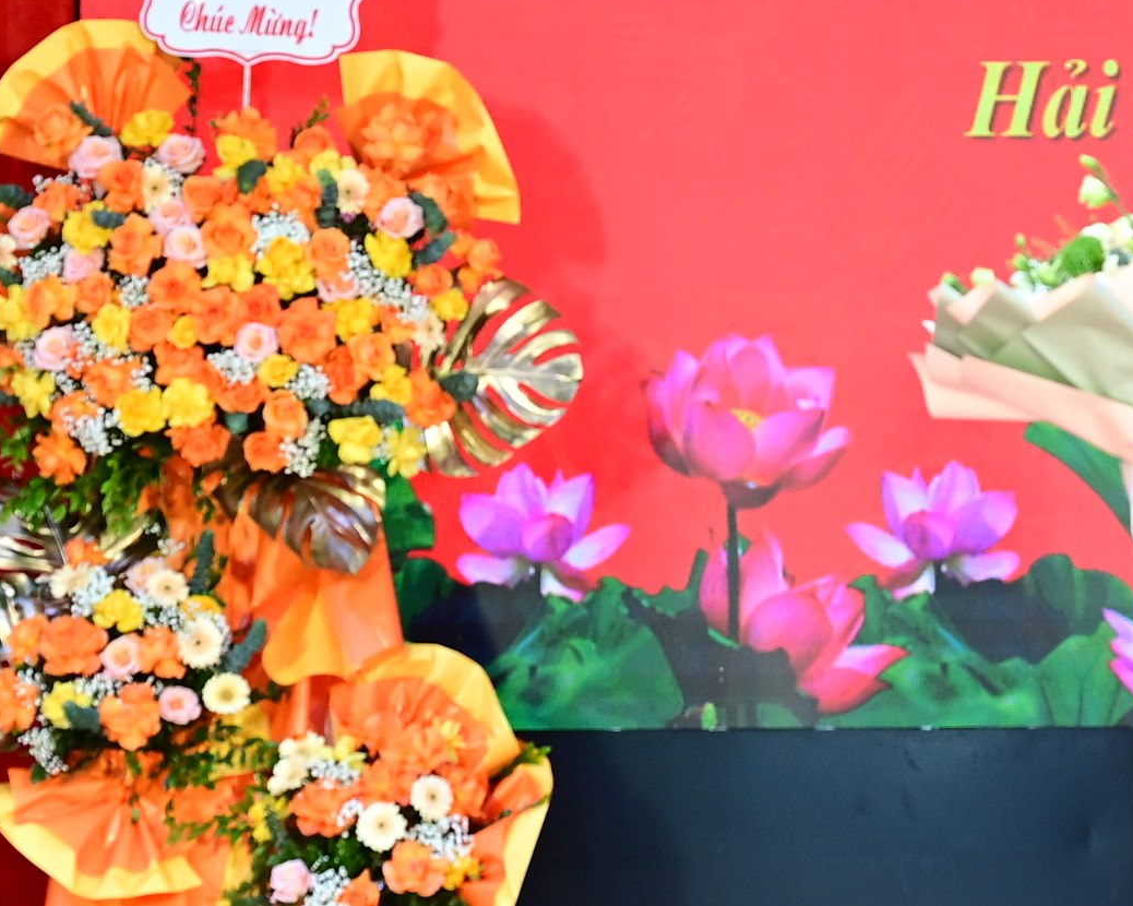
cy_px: 171
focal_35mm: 213
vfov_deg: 7.2
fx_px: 7141
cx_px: 892
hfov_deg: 9.1
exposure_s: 1/125
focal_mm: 52
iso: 800
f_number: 4
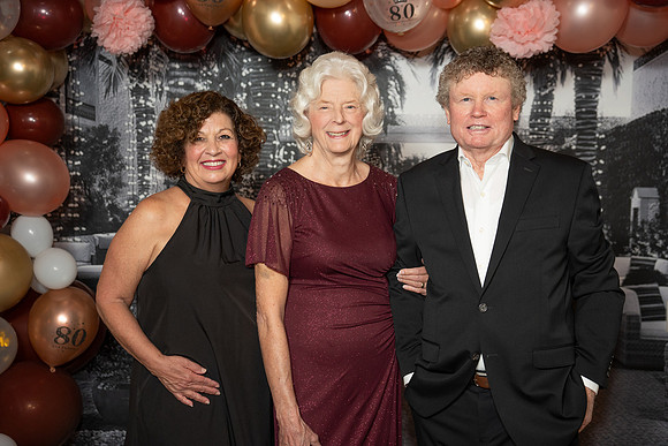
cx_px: 334
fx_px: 876
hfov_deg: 41.7
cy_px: 223
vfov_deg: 28.5
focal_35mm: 47
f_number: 2.8
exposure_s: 1/160
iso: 1000
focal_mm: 47.2
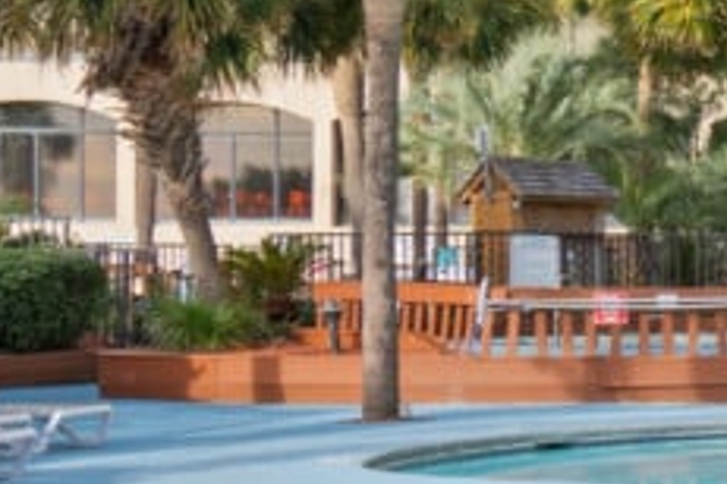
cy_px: 291
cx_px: 1495
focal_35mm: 102
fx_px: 2060
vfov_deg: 13.4
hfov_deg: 15.5
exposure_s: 1/125
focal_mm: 11.5
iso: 100
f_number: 5.6
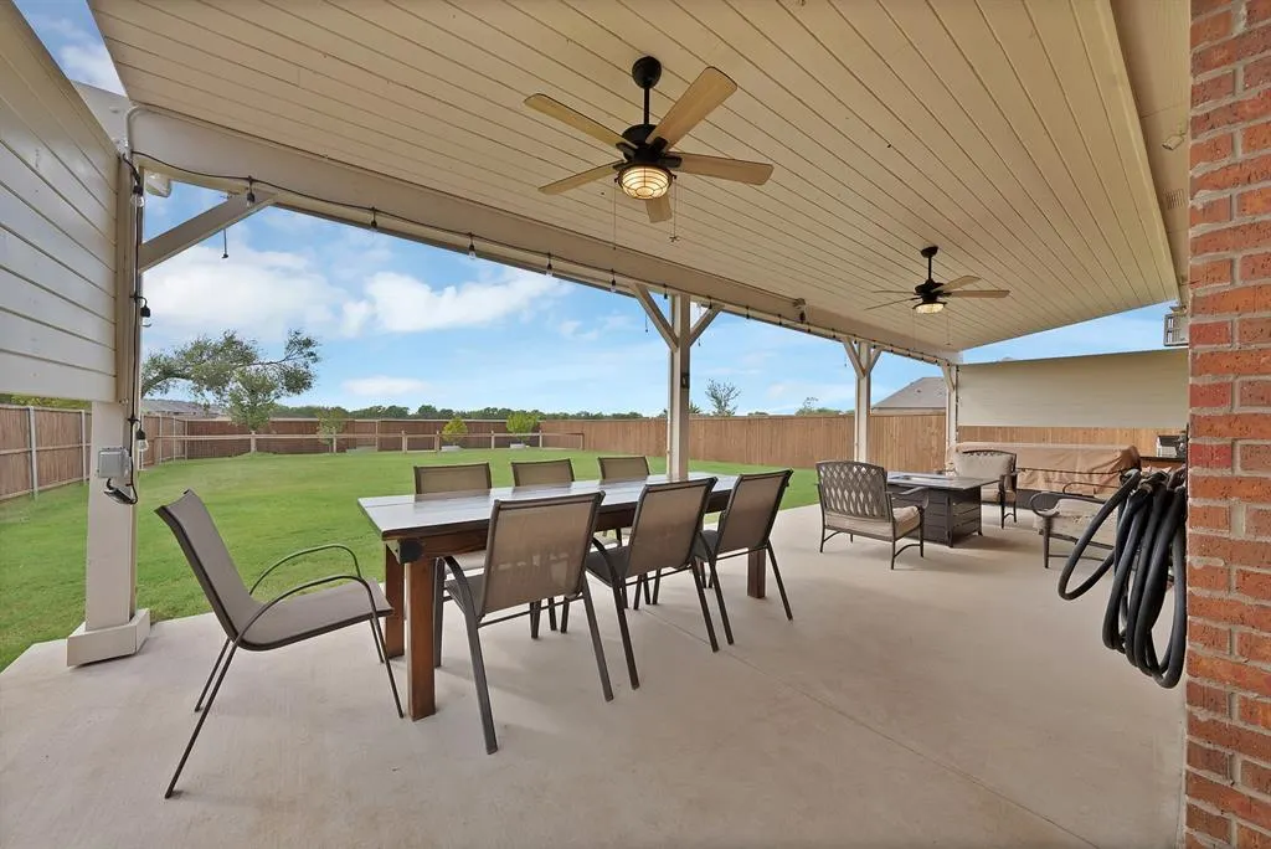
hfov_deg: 112.6
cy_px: 424
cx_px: 636
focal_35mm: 12
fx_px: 424
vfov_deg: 90.1
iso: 640
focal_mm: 12
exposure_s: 1/100
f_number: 8
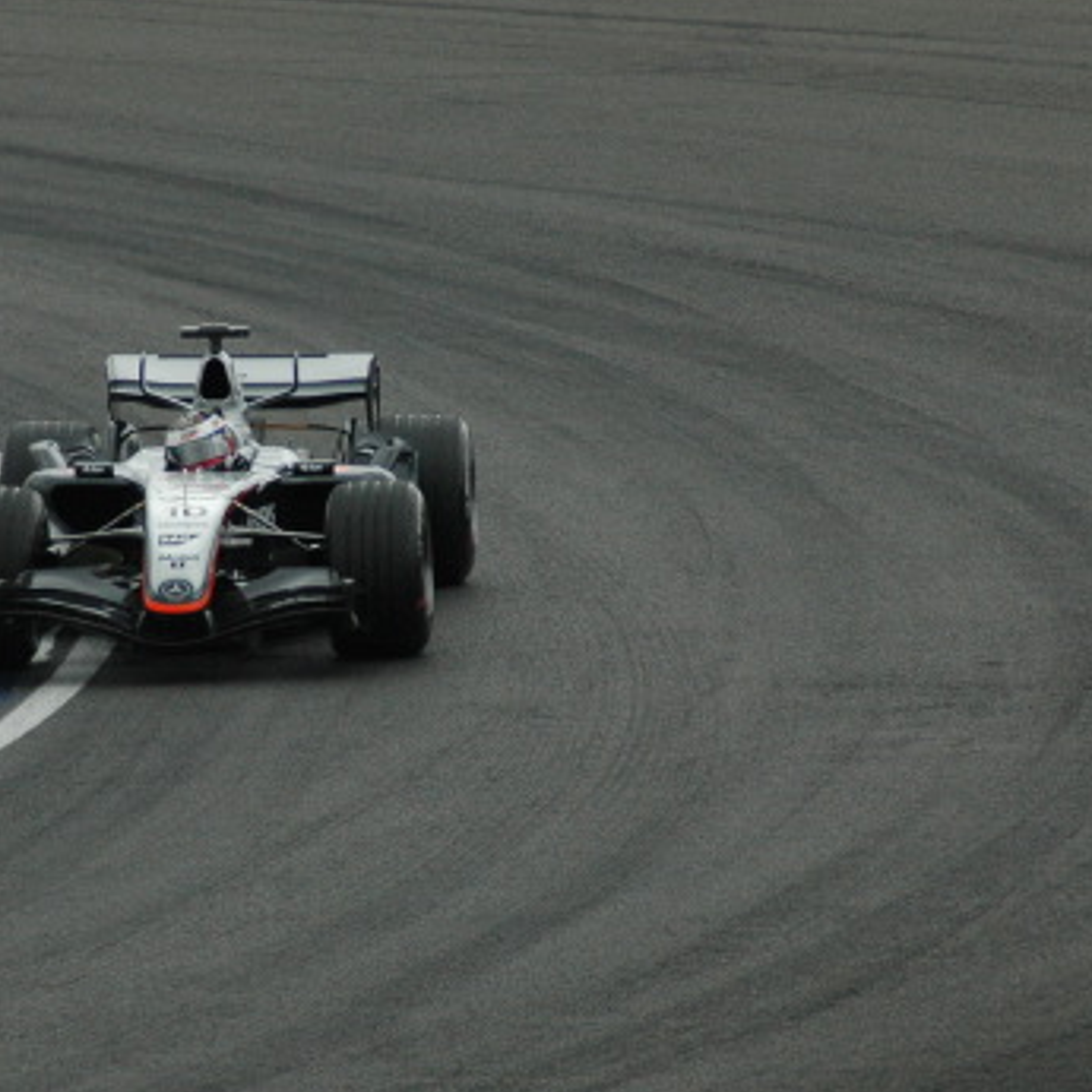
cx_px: 298
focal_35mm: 708
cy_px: 499
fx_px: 25269
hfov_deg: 2.5
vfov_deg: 2.5
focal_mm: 300
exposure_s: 1/2500
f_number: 7.1
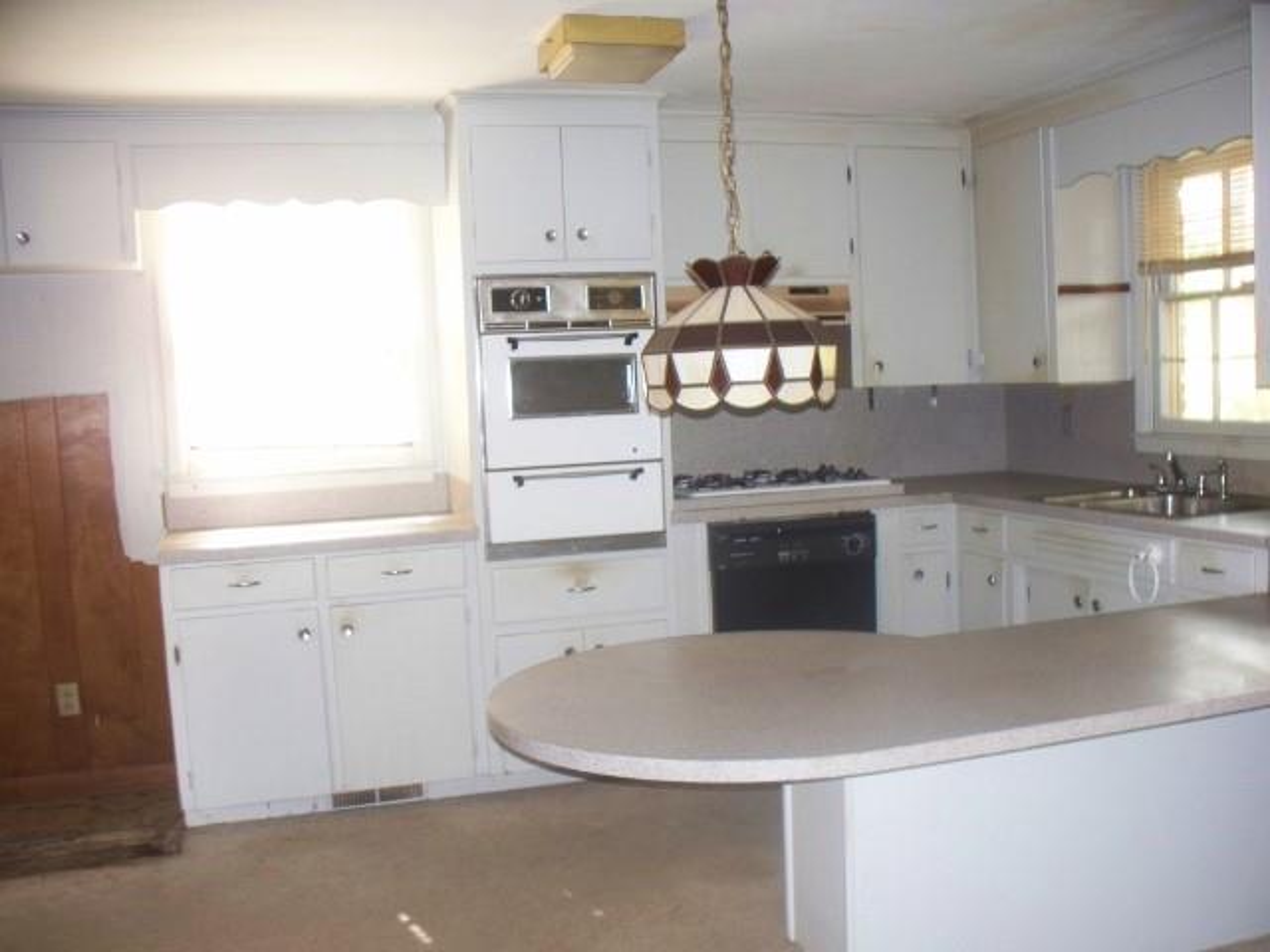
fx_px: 1284
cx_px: 635
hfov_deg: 52.6
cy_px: 476
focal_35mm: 35
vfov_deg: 40.7
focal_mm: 7.54
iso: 200
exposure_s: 1/20
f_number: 2.8
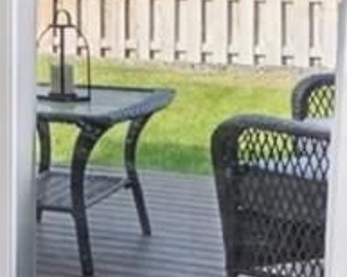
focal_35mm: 140
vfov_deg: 10.8
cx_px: -755
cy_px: -70
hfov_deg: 9.8
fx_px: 1436
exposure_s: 1/30
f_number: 9
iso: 200
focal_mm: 12
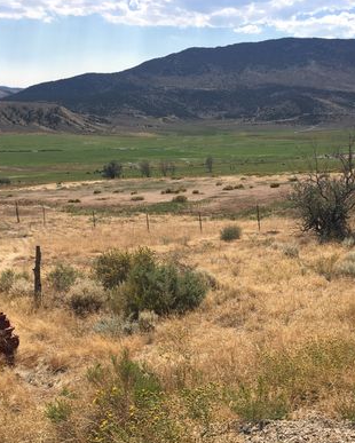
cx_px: 175
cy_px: 326
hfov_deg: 35.7
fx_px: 551
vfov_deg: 42.6
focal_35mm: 42
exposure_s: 1/2024
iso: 25
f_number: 2.2
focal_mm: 4.15
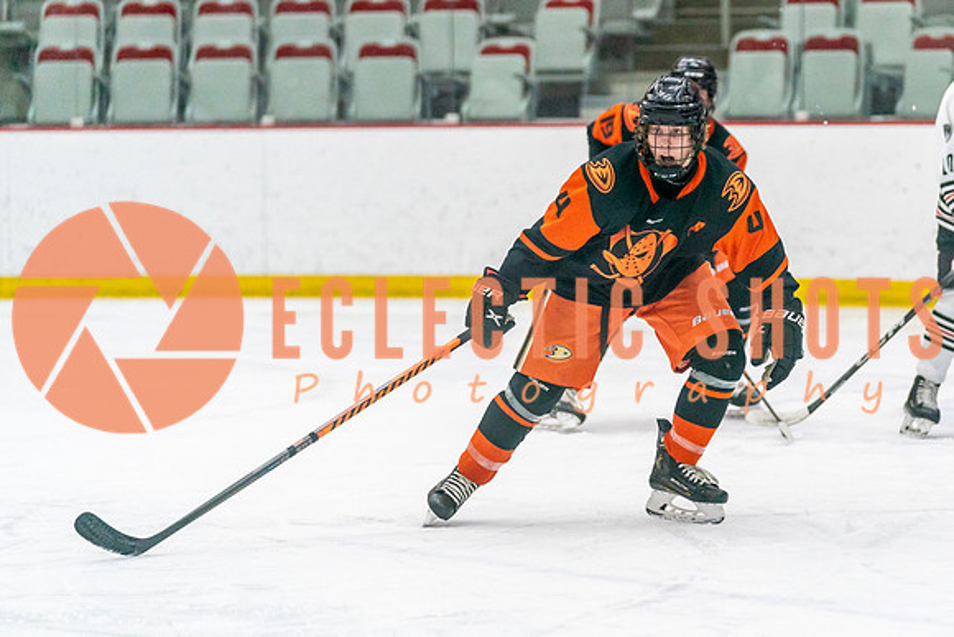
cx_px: 687
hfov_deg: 10.9
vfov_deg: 7.3
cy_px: 334
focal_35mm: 188
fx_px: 4976
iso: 3200
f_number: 2.8
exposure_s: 1/1250
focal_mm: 128
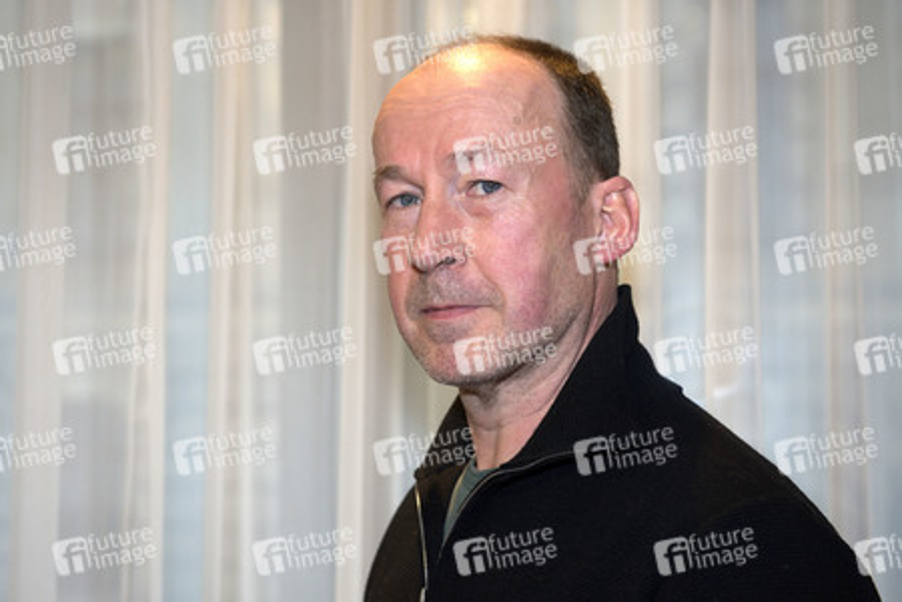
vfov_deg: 21.9
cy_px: 301
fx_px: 1553
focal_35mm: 62
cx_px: 451
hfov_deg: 32.4
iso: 800
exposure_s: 1/160
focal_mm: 62
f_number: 4.5
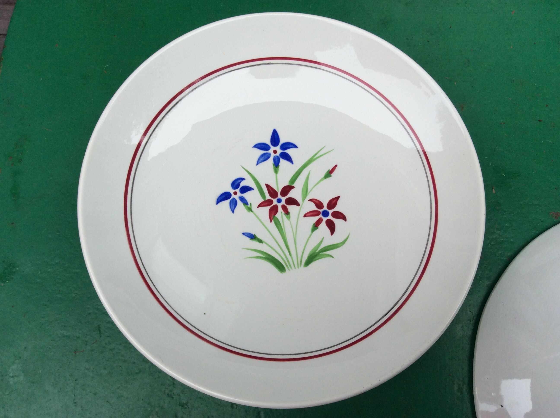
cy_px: 209
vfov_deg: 44.1
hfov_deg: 56.9
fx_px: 517
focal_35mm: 32
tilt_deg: -76.1
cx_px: 280
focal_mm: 3.3
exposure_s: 1/794
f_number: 2.4
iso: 32
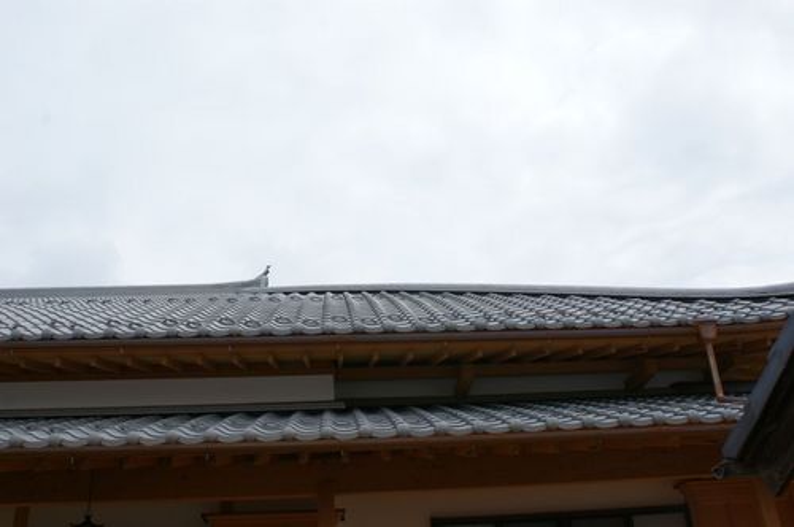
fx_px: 793
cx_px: 397
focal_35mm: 36
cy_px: 264
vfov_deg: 36.8
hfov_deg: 53.2
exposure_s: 1/160
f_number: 10
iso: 100
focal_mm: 24
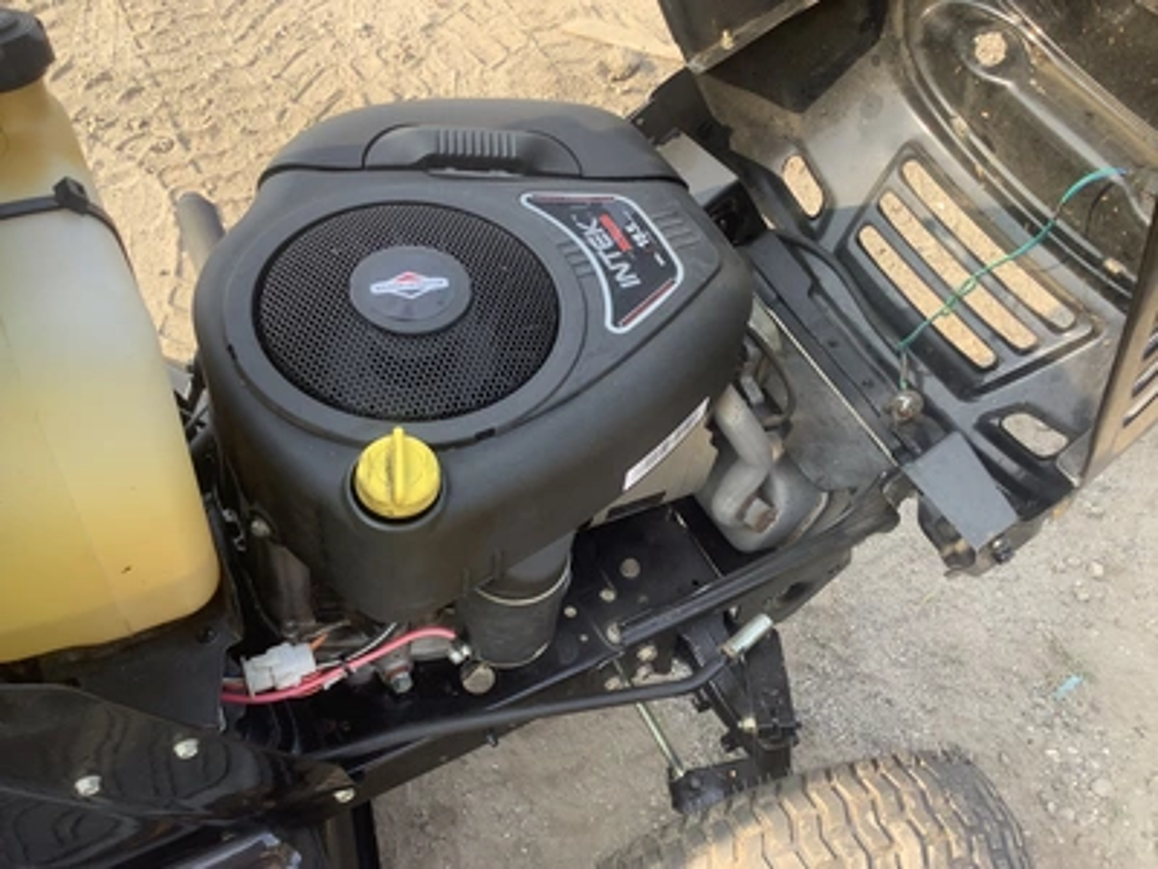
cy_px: 434
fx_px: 1037
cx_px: 579
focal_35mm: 31
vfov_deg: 45.4
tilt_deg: -51.8
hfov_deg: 58.4
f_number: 2.4
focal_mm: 3.3
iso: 32
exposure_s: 1/120
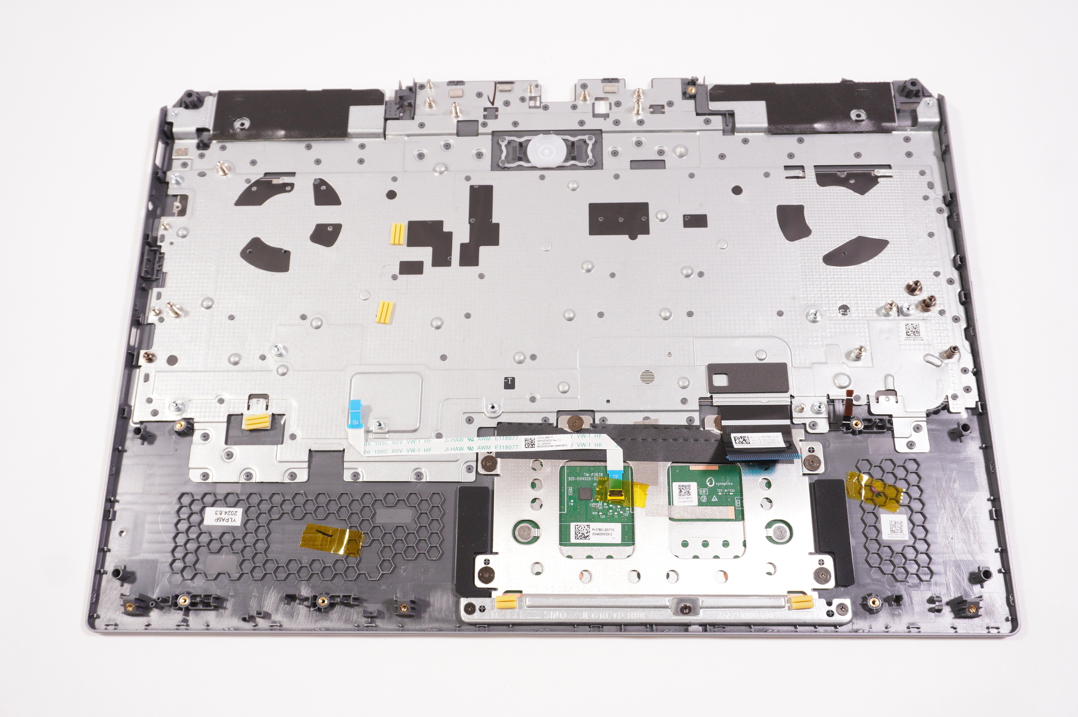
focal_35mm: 34
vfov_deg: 38.3
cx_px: 539
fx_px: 1032
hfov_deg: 55.1
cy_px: 358
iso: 800
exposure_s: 1/160
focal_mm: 23
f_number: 5.6
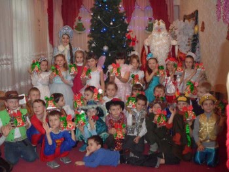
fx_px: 291
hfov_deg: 42.9
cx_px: 114
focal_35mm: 44
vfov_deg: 32.9
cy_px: 86
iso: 640
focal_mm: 7.8
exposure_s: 1/60
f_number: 4.5
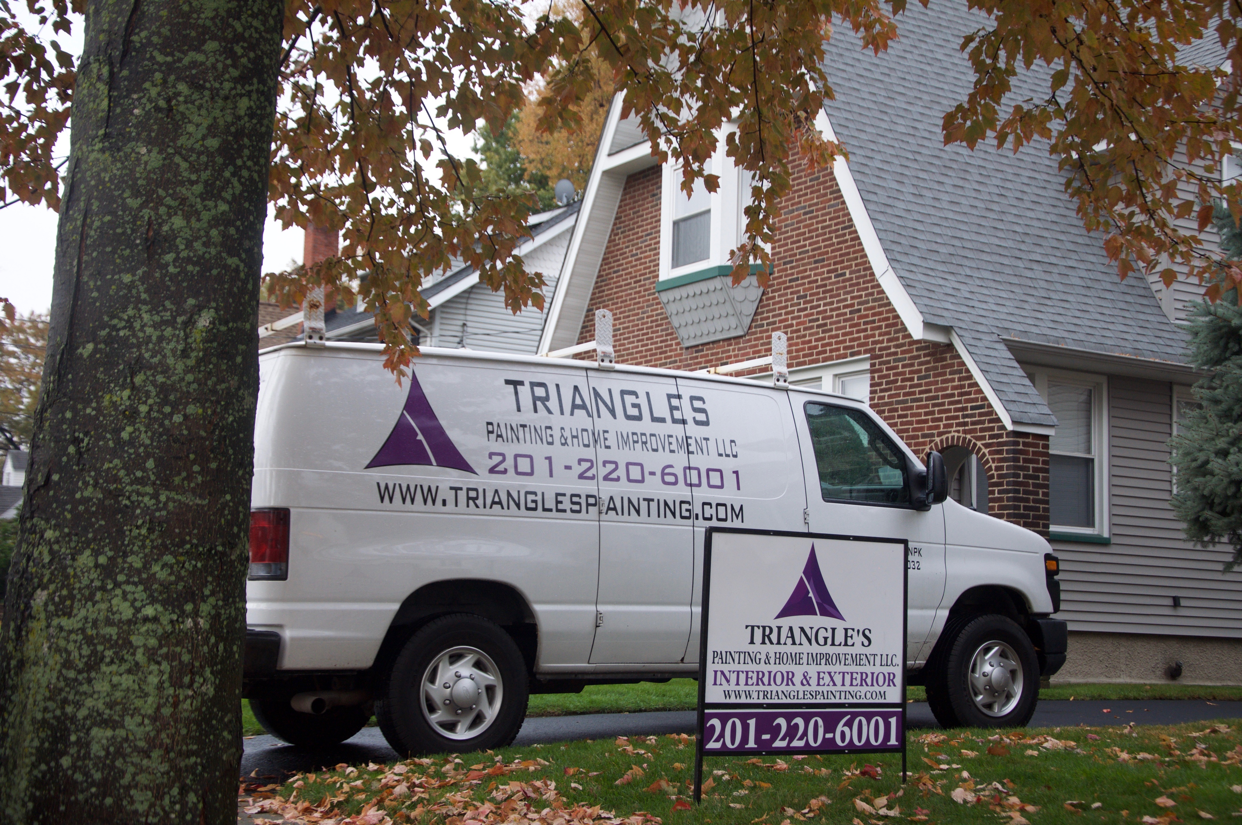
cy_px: 412
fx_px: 1654
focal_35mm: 48
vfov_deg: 28.0
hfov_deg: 41.2
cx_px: 621
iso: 400
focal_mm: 32
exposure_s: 1/160
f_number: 4.2
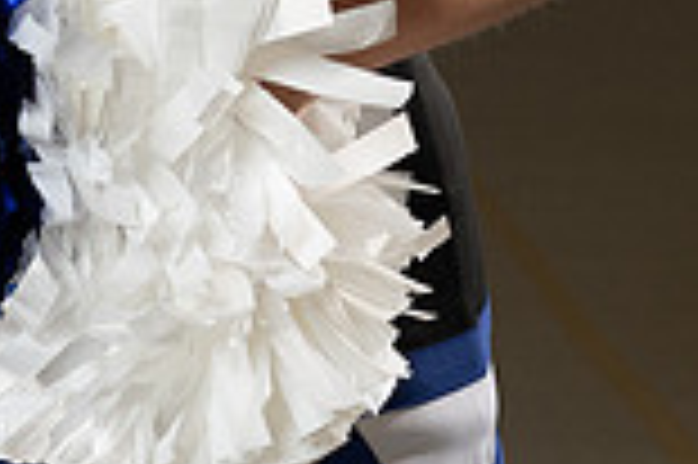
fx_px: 3215
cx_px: 45
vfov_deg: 7.8
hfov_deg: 12.3
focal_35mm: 166
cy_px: -541
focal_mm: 38
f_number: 5.6
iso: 500
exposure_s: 1/250
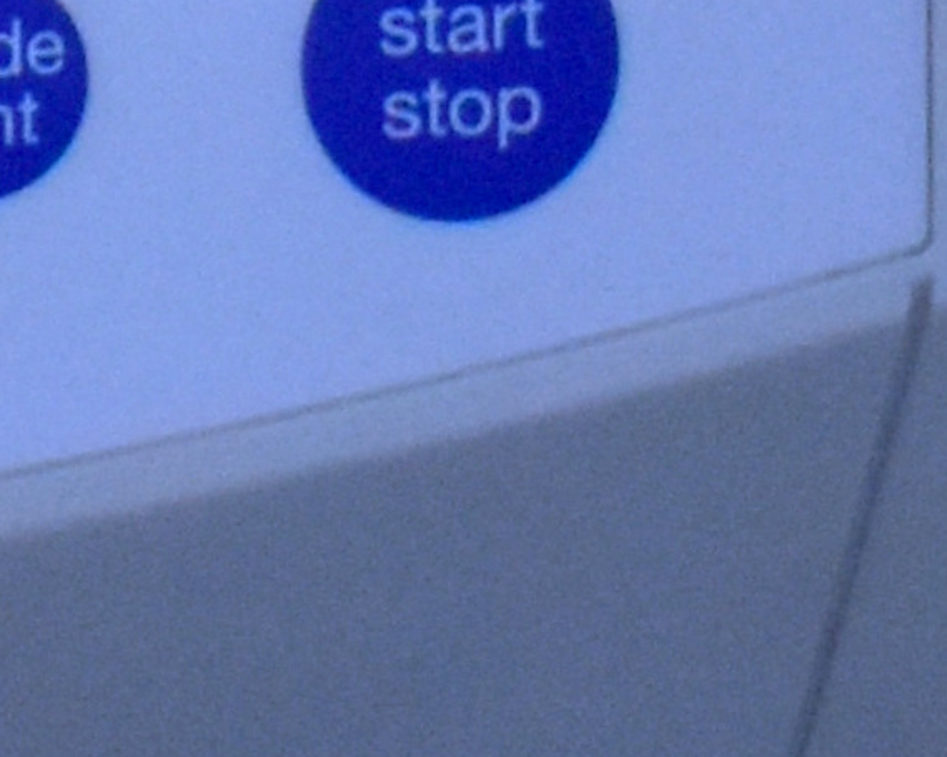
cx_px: -1763
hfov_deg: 6.1
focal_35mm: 297
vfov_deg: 4.4
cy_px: -3095
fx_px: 8323
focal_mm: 20
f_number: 3.8
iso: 1250
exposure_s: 1/125
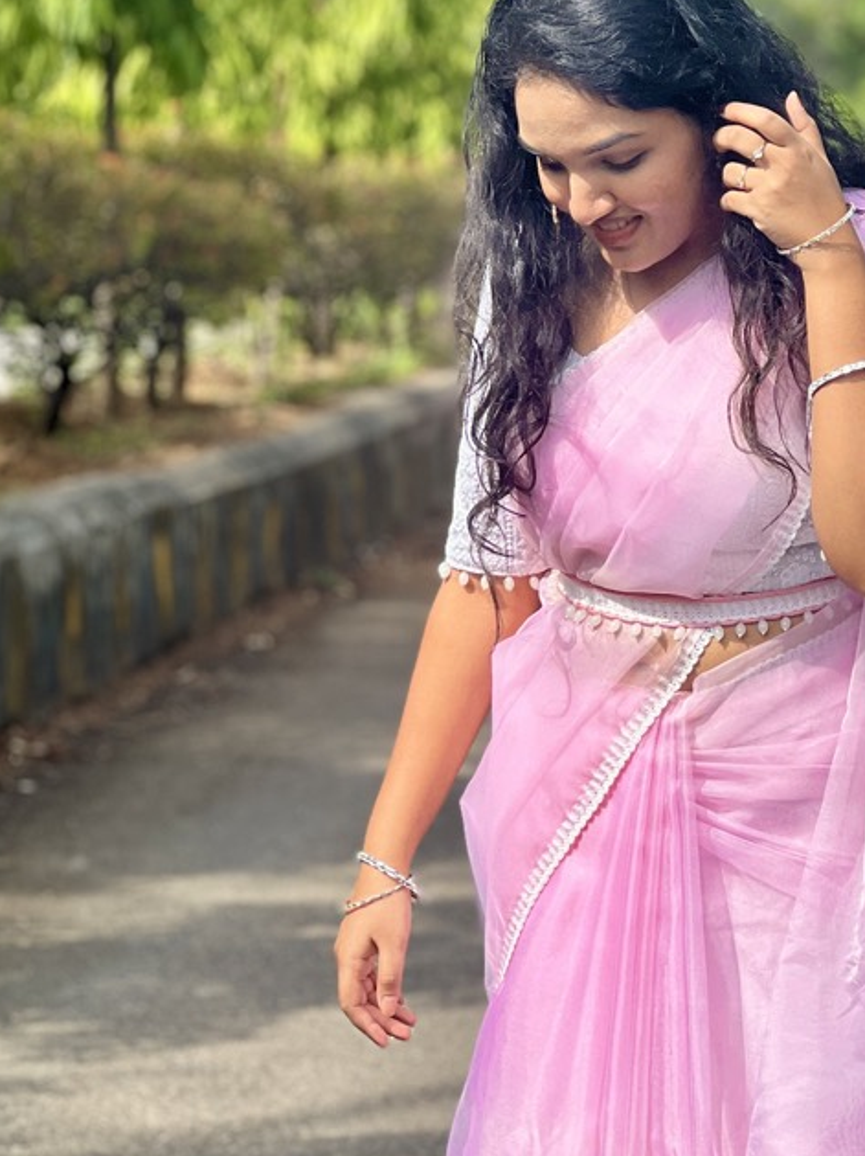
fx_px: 4903
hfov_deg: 10.0
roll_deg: -2.8
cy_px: 467
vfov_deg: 13.4
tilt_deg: -4.1
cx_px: 722
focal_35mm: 147
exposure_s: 1/367
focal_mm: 9
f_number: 2.8
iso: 32
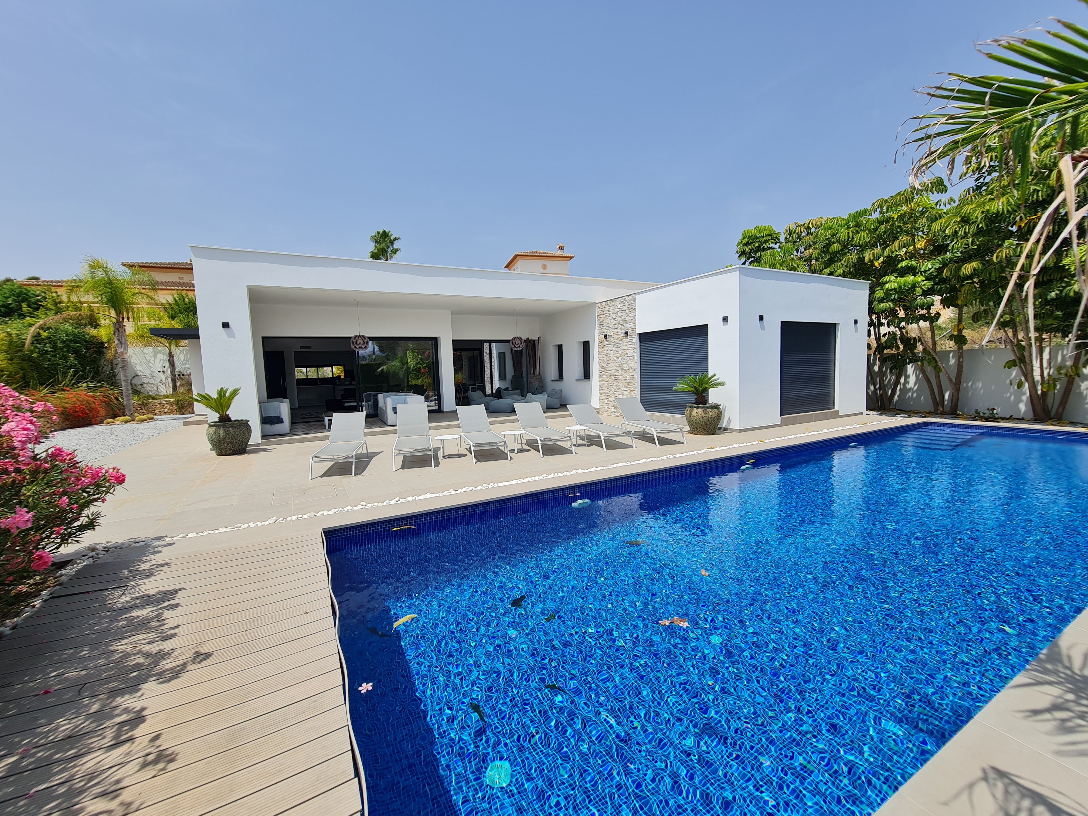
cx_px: 544
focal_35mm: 13
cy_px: 408
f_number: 2.2
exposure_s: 1/2112
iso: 50
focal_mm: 2.2
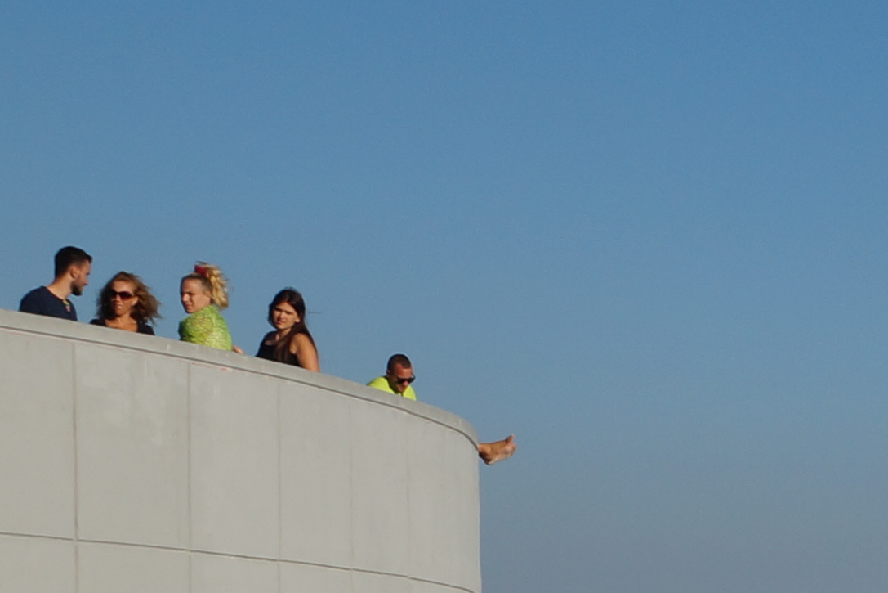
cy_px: 943
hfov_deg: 13.0
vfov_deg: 8.9
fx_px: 3676
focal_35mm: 149
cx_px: 1375
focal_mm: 22
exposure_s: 1/250
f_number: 13
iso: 100
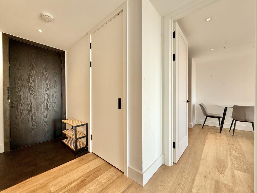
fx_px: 104
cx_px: 128
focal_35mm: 14
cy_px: 96
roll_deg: +0.6
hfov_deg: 102.1
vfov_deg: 85.7
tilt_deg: -0.5
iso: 64
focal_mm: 2.22
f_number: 2.2
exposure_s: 1/100
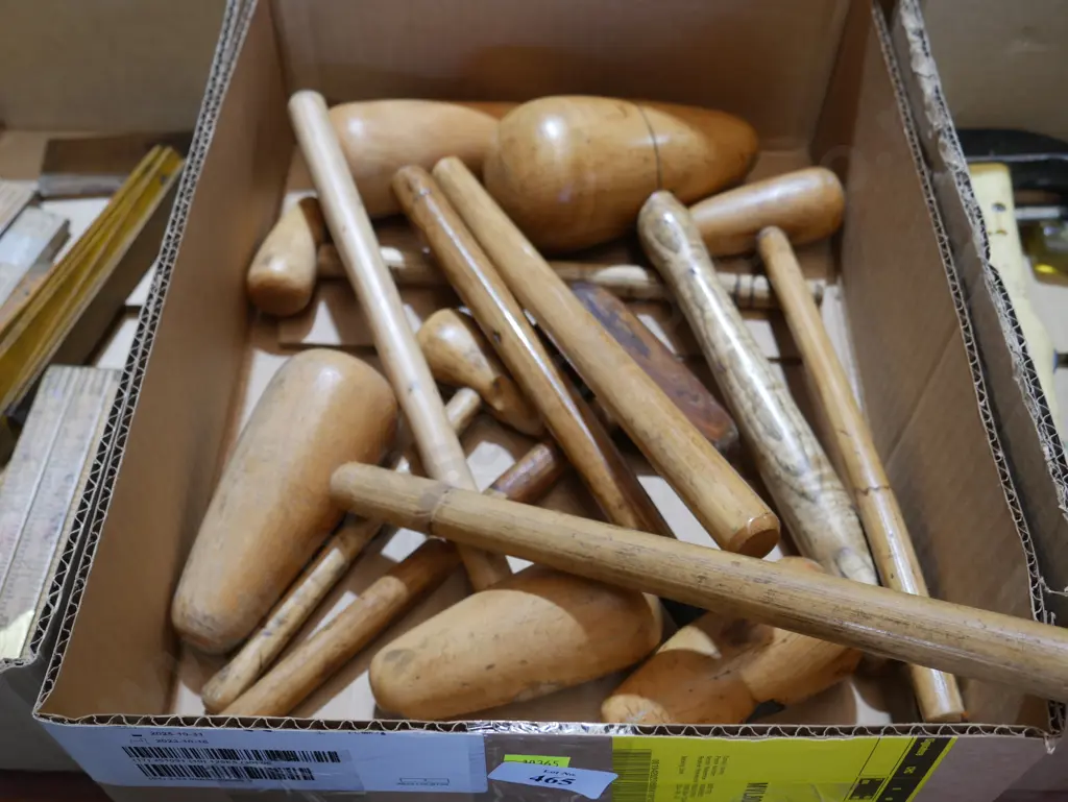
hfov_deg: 49.0
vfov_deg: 37.8
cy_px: 401
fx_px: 1173
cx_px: 534
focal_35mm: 38
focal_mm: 19
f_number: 4.1
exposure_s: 1/60
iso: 320
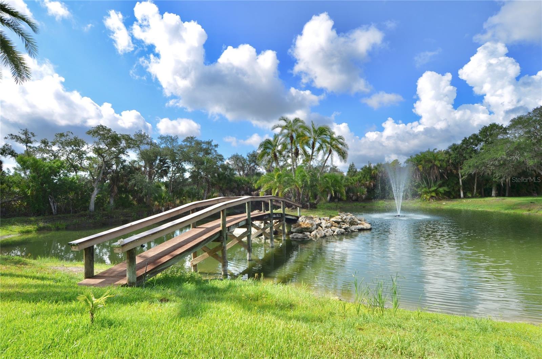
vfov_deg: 36.7
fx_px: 541
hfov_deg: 53.2
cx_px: 271
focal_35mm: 36
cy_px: 180
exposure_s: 1/250
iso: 100
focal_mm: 24
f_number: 8
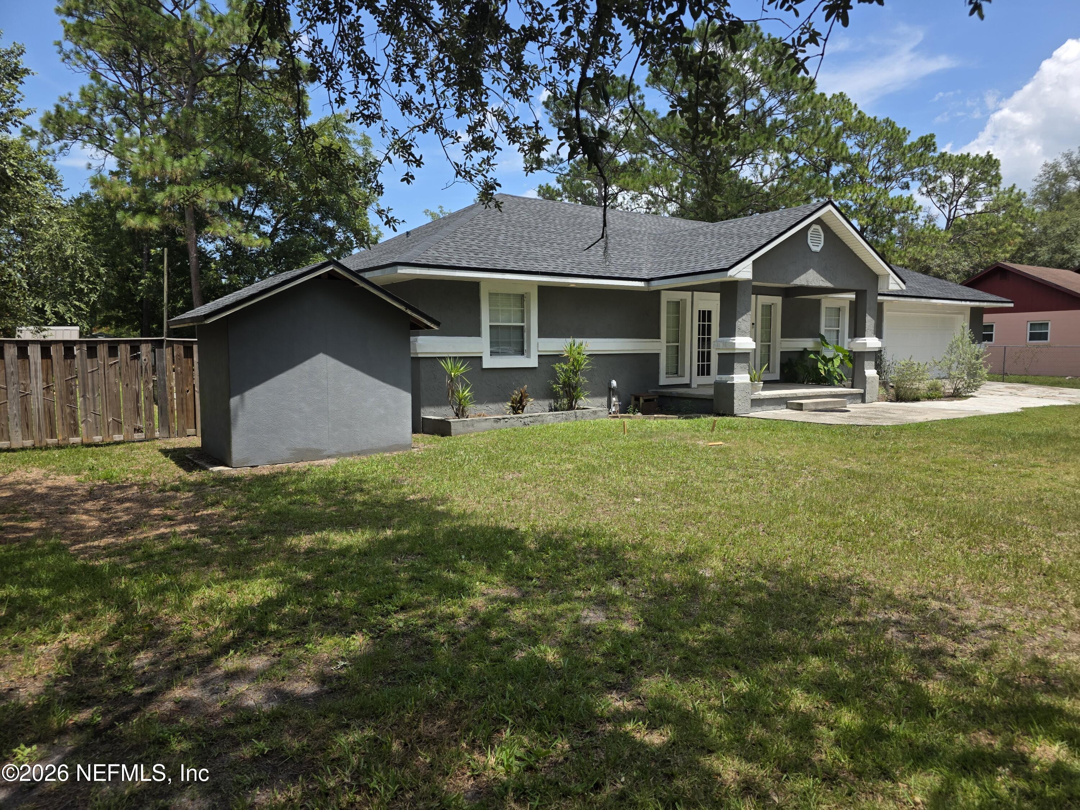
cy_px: 405
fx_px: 718
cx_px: 540
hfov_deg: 73.9
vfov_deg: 58.9
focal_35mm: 23
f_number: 1.7
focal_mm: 6.3
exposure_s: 1/3707
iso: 80
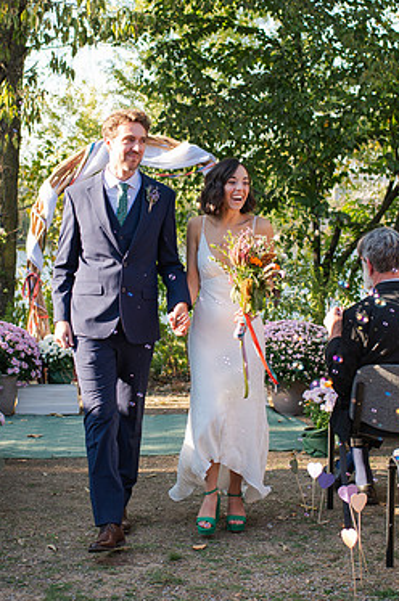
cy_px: 291
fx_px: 1185
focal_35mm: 71
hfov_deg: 19.1
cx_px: 164
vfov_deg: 28.5
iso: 220
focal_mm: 35
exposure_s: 1/640
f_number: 3.2
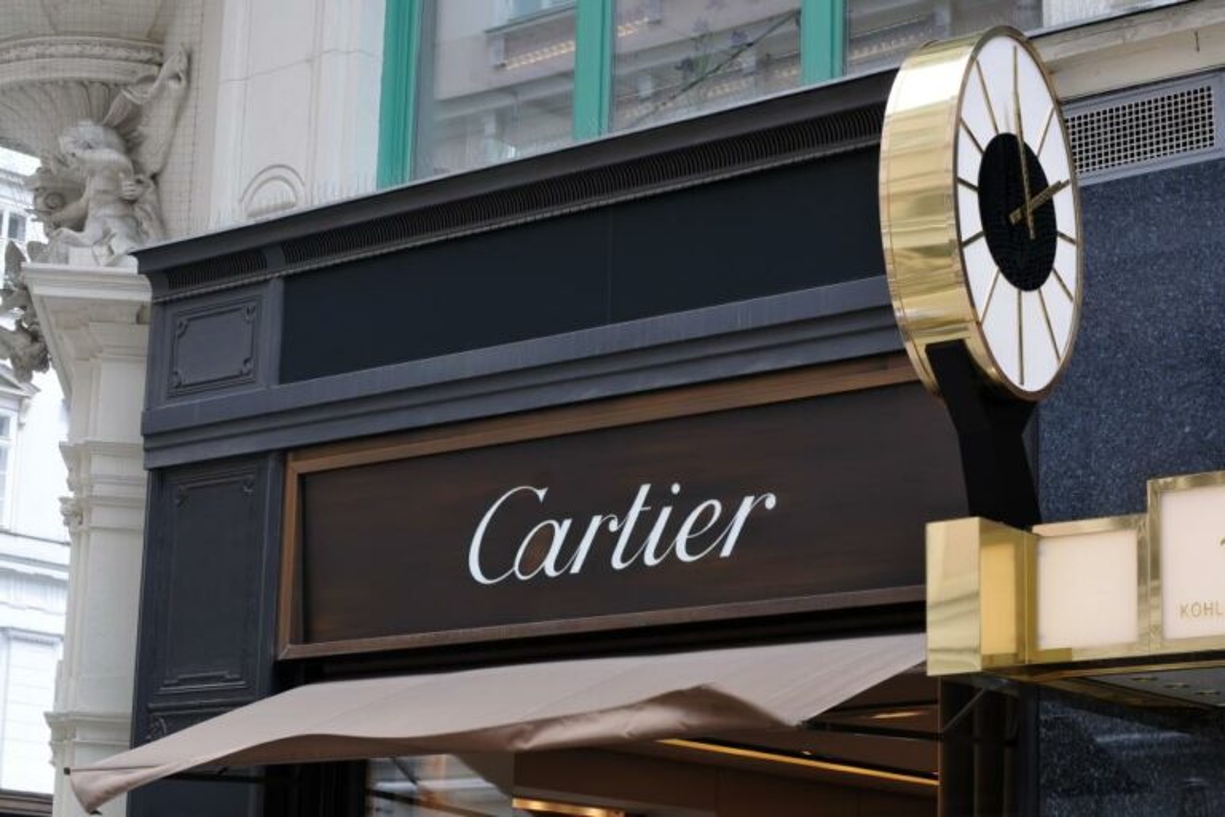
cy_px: 408
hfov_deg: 27.0
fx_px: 2552
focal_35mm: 75
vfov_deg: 18.2
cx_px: 612
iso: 200
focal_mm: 50
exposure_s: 1/200
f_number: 8
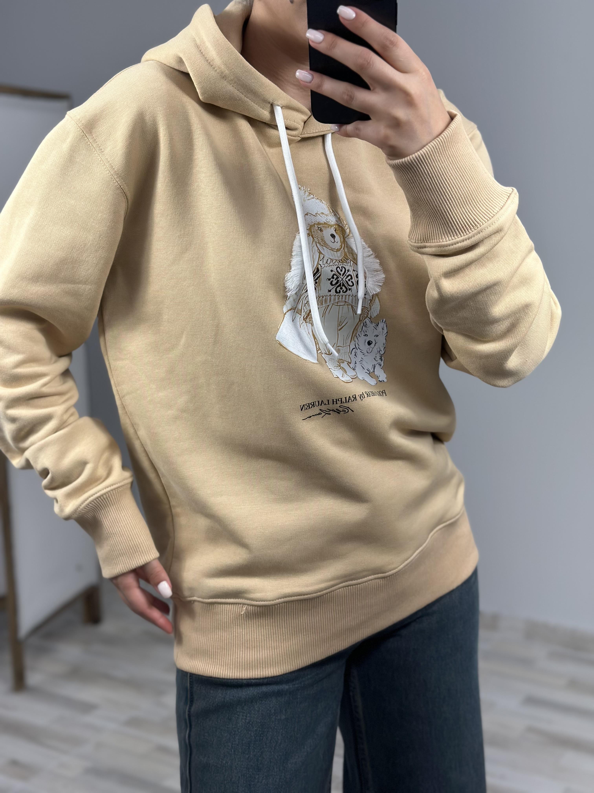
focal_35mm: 48
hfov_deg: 30.3
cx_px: 297
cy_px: 396
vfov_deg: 39.7
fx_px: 1098
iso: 80
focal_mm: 6.86
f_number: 1.78
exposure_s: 1/141
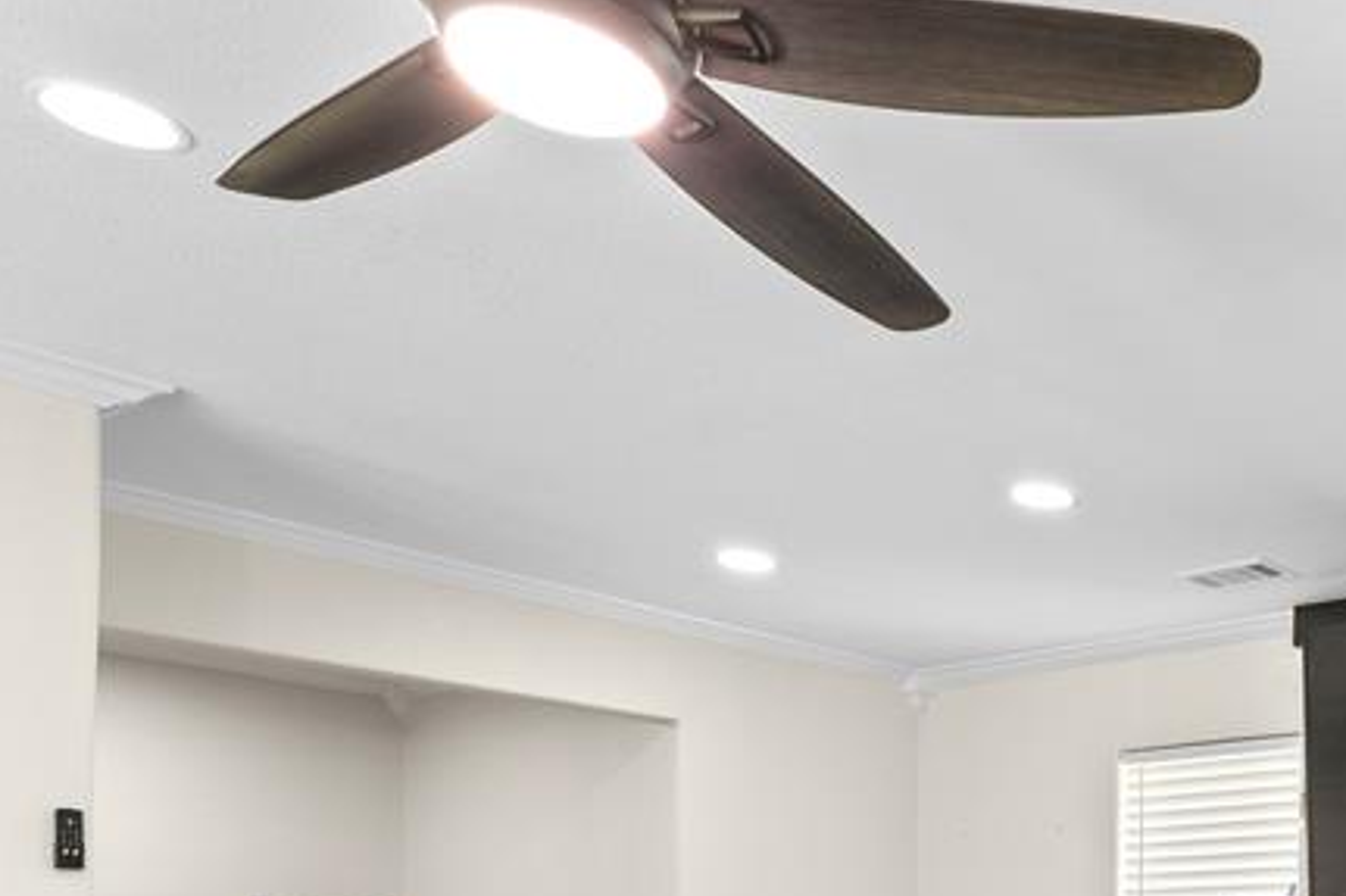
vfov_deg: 30.9
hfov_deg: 41.0
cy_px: 1008
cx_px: 1468
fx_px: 1420
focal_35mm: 38
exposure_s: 1.6
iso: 125
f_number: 9
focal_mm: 16
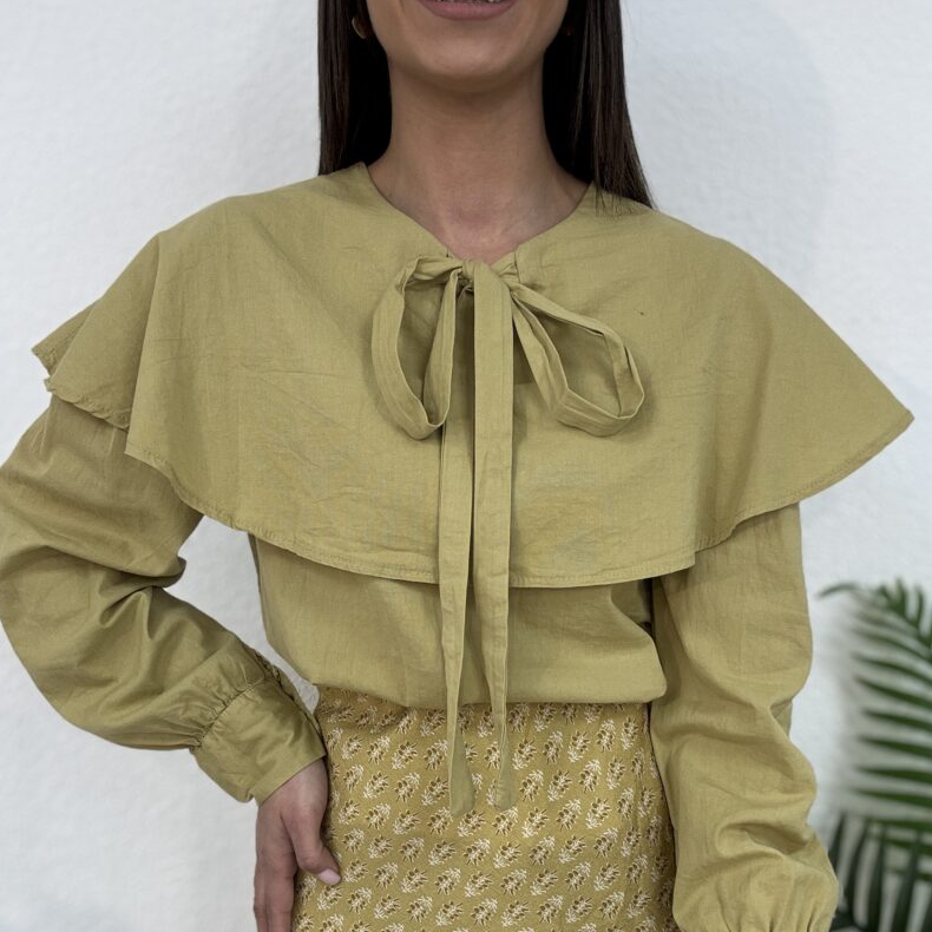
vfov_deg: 45.6
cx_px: 465
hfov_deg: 46.0
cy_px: 593
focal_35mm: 36
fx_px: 1097
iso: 40
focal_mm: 2.69
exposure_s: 1/50
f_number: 1.9
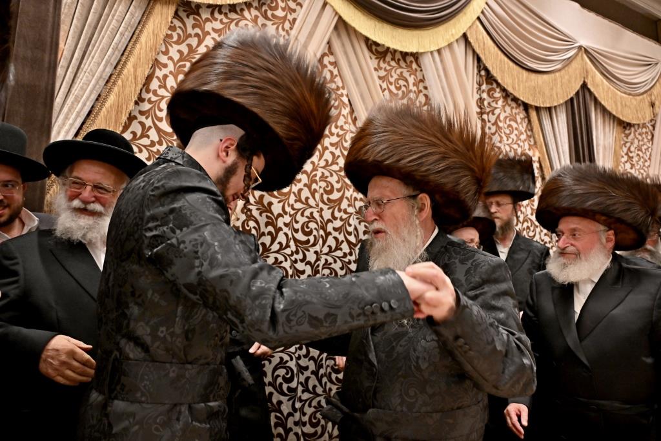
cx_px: 330
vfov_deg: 53.1
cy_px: 220
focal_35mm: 24
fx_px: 441
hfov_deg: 73.7
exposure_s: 1/200
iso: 1000
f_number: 4
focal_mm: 24
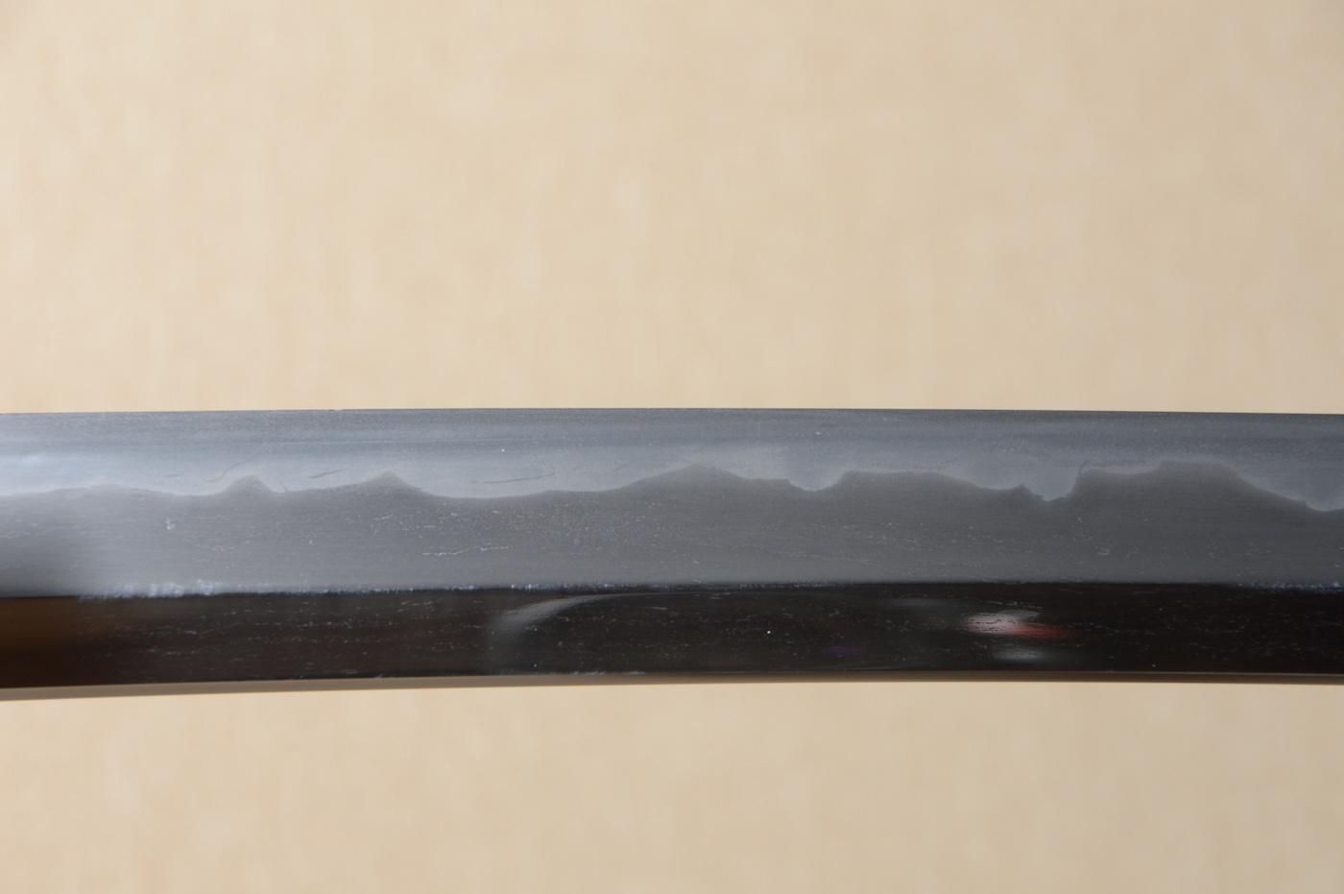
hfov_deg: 12.2
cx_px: 672
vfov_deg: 8.2
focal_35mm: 168
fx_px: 6267
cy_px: 447
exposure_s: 1/1.6
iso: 400
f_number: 11
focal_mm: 112
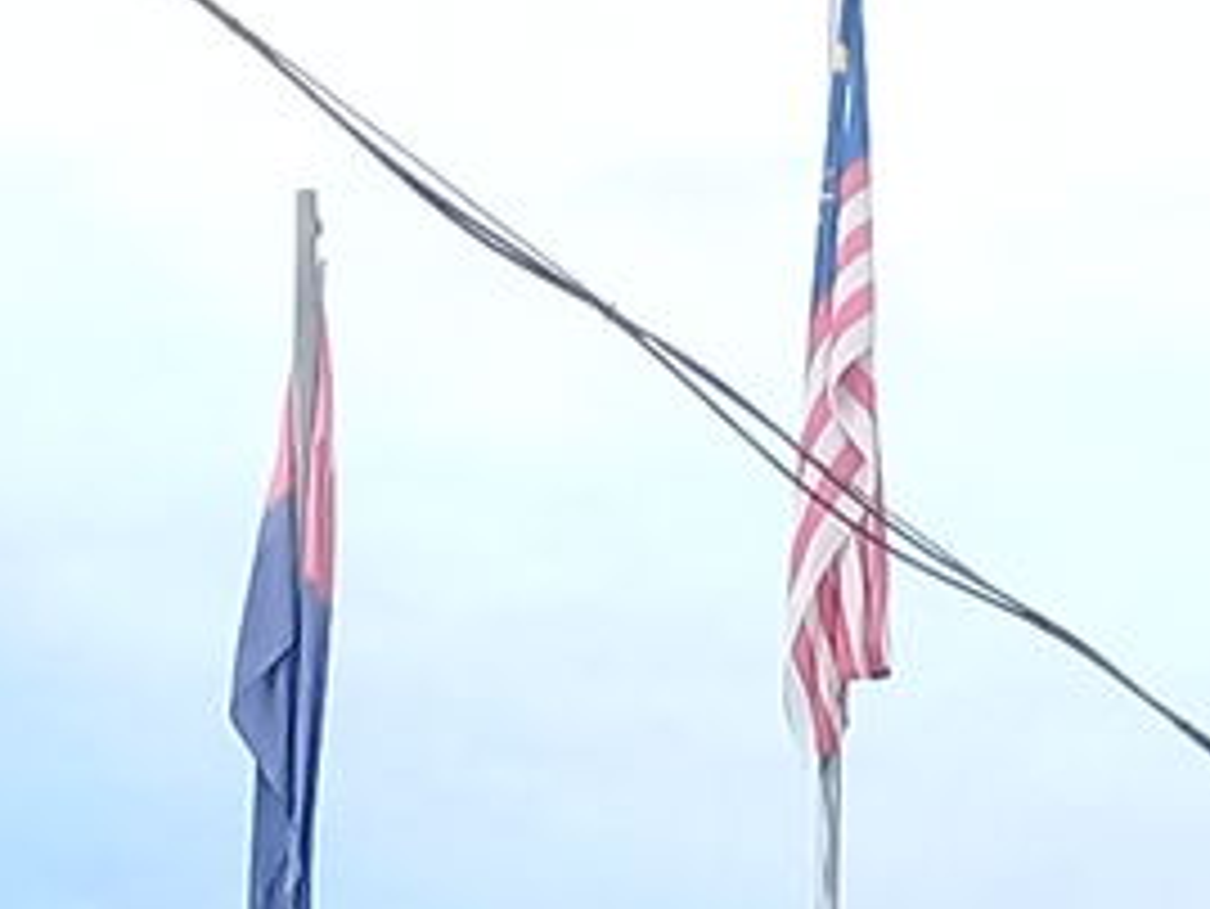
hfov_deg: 9.0
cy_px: 2318
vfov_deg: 6.4
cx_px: 634
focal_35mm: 221
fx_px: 7728
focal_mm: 3.3
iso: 50
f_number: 2.2
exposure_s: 1/917
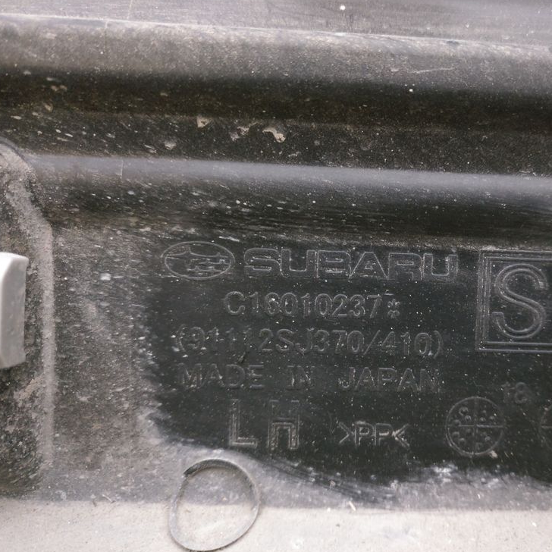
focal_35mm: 34
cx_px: 362
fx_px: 613
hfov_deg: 47.8
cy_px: 276
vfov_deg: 48.5
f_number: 2
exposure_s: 1/17
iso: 3200
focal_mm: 4.26
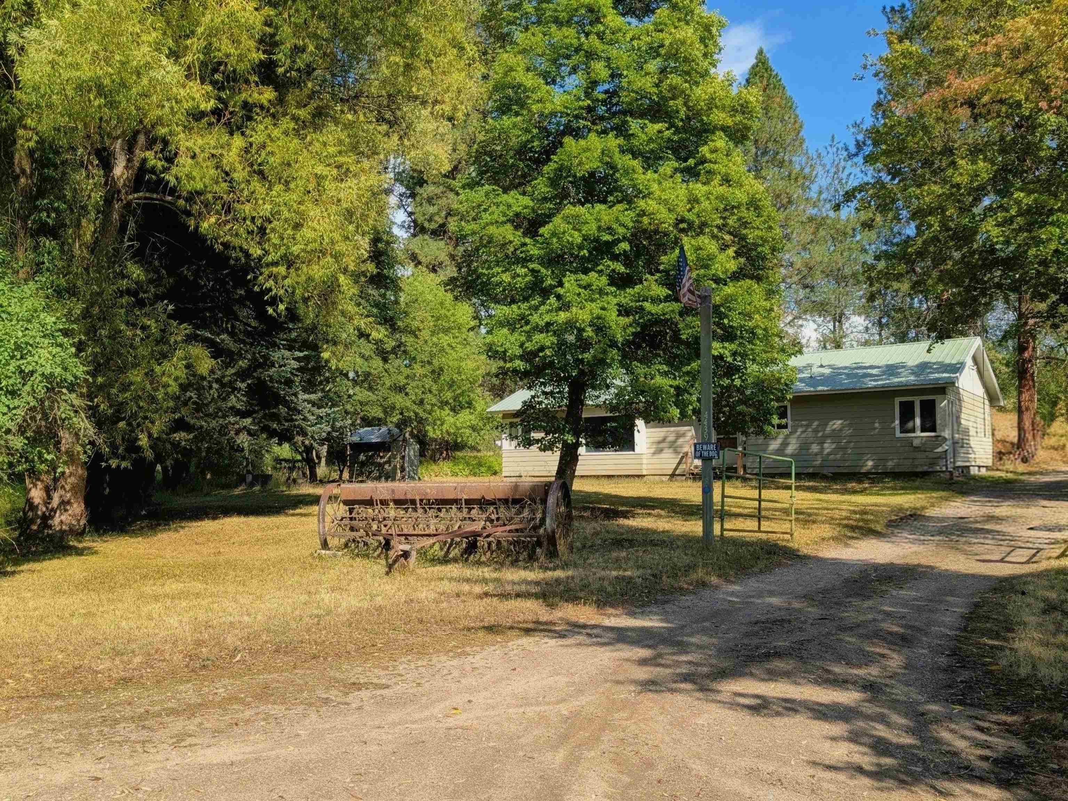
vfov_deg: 56.8
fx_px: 741
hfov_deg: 71.6
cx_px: 534
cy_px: 400
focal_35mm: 24
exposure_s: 1/615
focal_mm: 6.9
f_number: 1.68
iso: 20
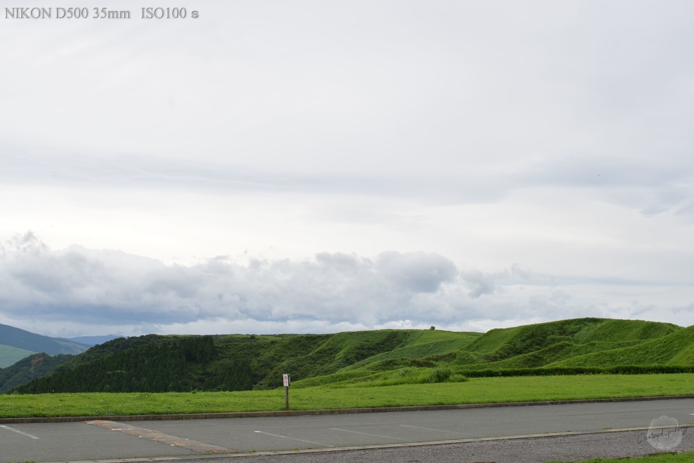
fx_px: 1012
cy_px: 232
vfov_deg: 25.8
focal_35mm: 52
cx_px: 347
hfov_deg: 37.9
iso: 100
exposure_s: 1/250
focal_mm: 35
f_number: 6.3
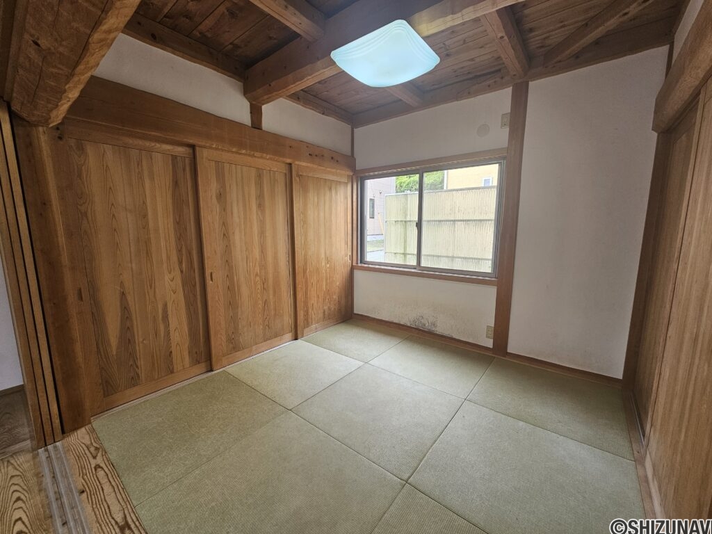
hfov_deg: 106.2
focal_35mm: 13
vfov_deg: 89.9
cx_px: 356
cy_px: 267
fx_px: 267
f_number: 2.2
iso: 64
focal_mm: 2.2
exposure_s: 1/50
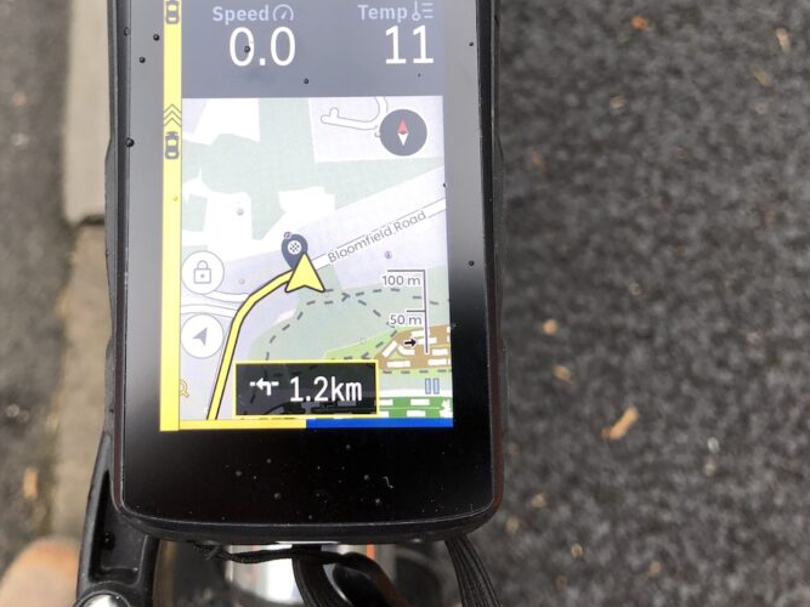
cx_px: 279
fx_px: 1006
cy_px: 163
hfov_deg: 43.3
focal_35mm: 43
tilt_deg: -78.6
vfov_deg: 33.0
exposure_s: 1/30
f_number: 1.8
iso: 25
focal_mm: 4
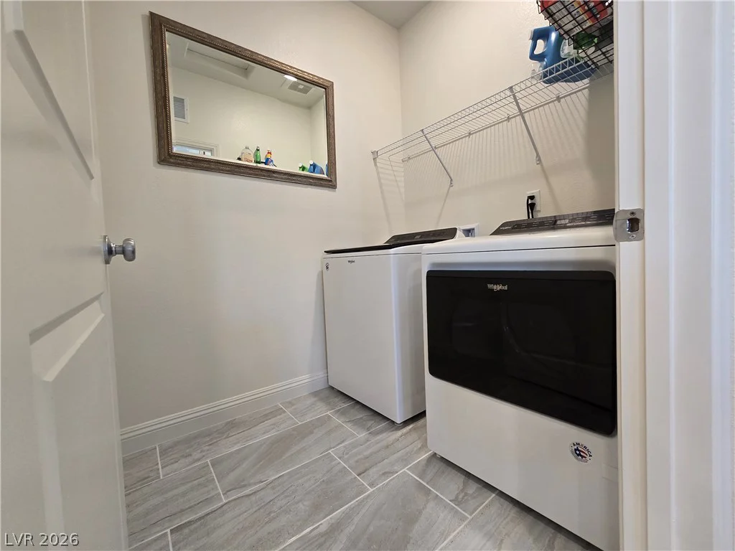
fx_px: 276
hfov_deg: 106.2
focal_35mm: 13
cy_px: 276
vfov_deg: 89.9
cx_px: 368
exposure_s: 1/60
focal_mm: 2.2
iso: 160
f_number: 2.2
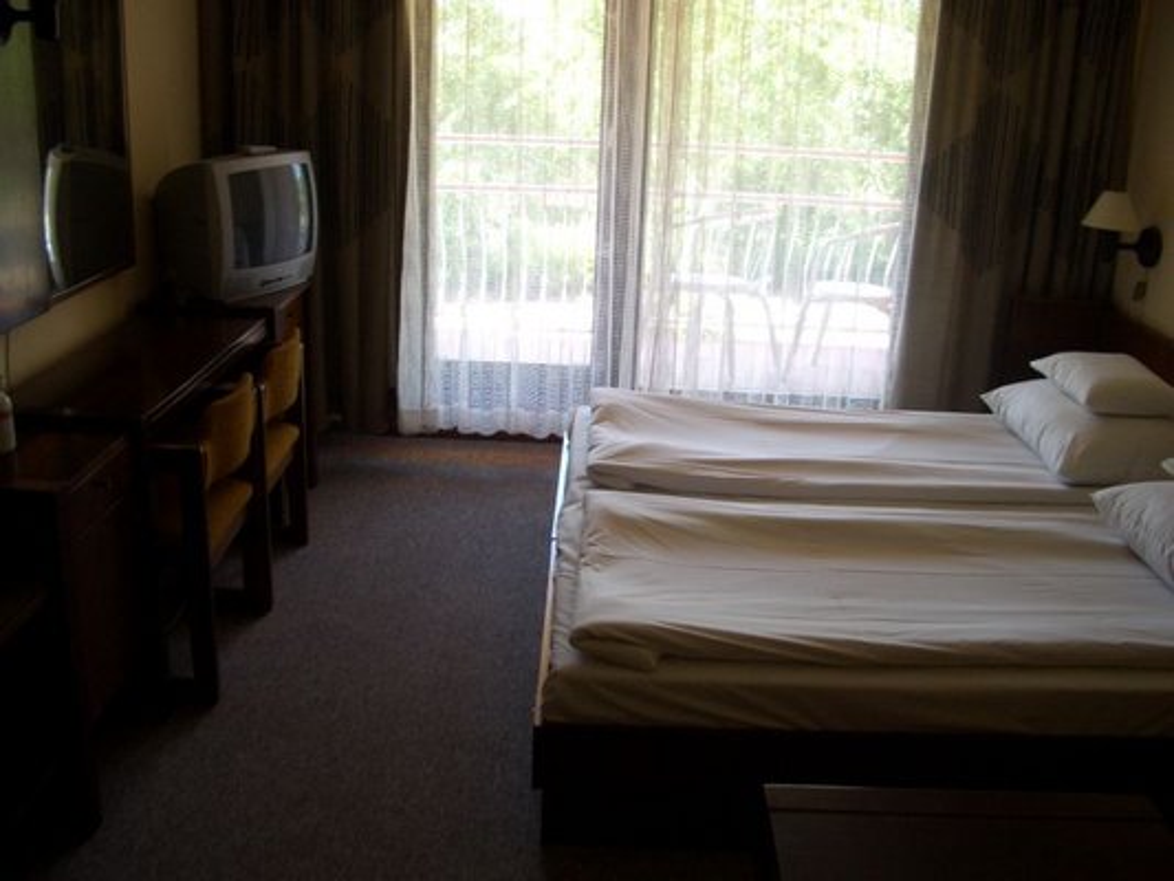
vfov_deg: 40.7
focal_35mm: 35
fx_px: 1187
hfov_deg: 52.6
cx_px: 587
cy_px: 440
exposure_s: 1/50
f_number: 2.6
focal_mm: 5.8
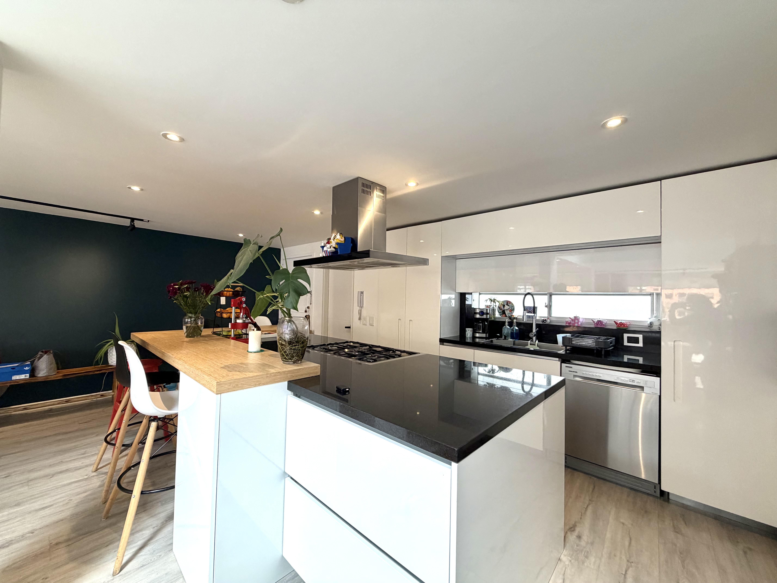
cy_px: 292
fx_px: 314
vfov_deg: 85.7
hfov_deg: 102.1
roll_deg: -0.7
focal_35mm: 14
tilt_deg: +0.4
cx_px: 388
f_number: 2.2
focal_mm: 2.22
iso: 200
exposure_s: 1/120
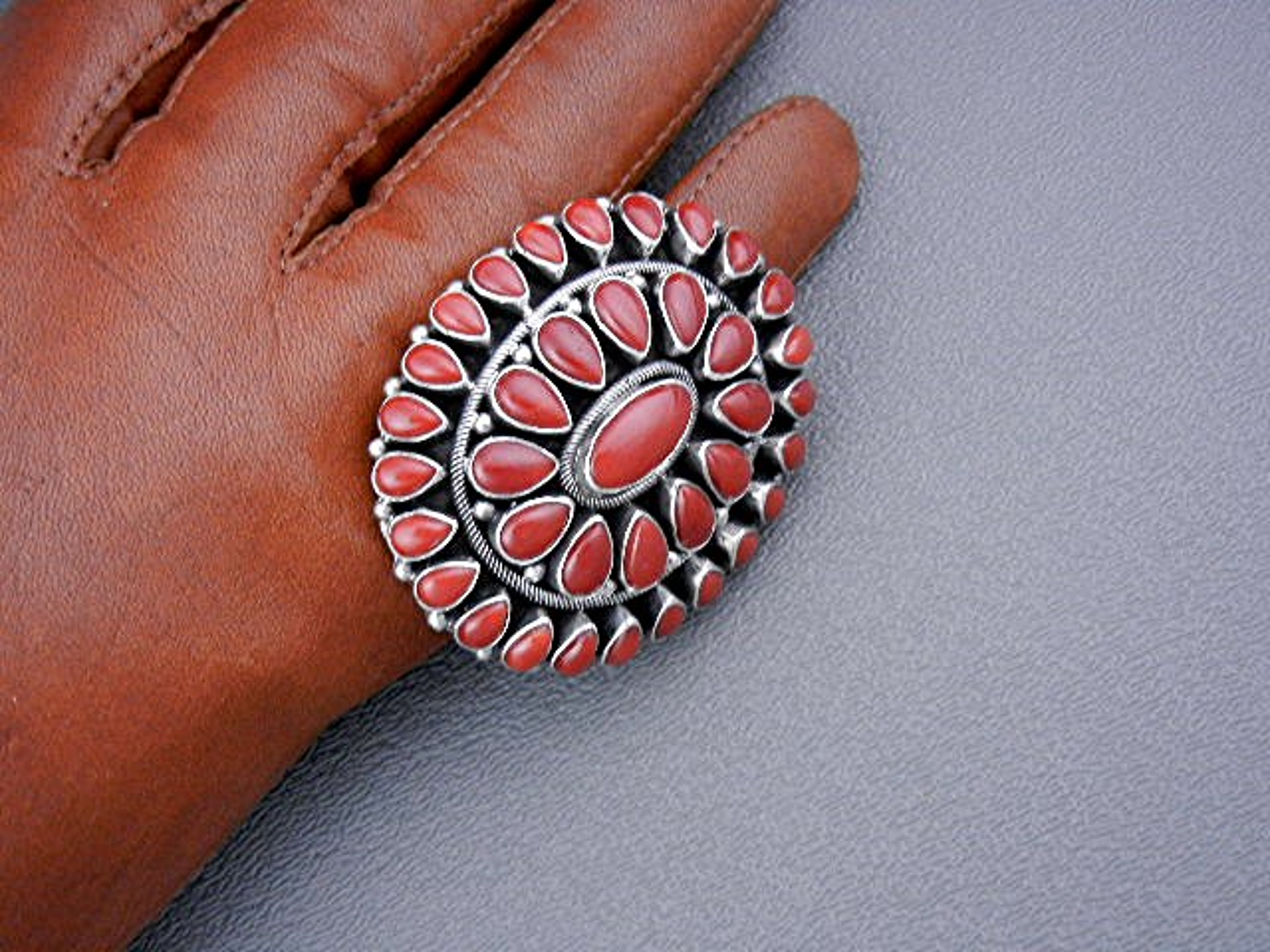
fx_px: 2165
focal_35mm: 59
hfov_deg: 32.7
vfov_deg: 24.8
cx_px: 635
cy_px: 476
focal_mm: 10.6
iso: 200
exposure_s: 1/3
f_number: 4
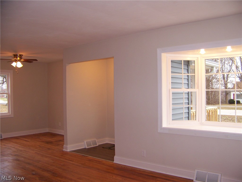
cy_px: 91
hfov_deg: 51.4
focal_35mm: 36
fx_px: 252
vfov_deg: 39.7
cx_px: 121
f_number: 2.8
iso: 64
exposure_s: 1/30
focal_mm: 5.85
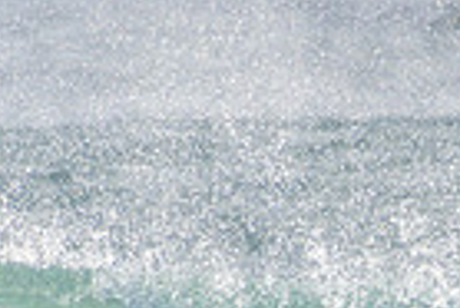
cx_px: 142
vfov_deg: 0.4
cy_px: 638
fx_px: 42607
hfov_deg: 0.6
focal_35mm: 3331
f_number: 11
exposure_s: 1/2000
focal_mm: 800
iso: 1100
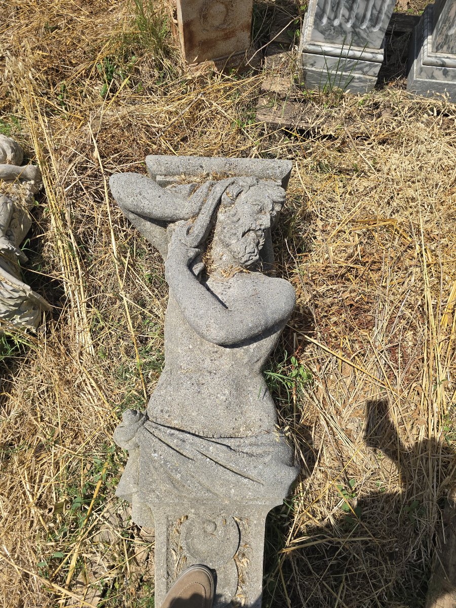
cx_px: 228
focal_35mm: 23
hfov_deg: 58.9
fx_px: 404
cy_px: 304
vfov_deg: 73.9
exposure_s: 1/1064
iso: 12
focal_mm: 6.3
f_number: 1.7
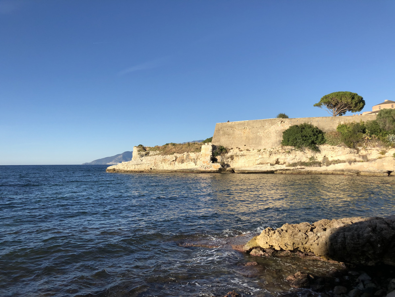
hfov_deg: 63.4
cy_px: 148
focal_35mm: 28
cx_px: 198
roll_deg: +1.3
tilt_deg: +3.1
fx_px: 320
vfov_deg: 49.7
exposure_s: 1/2000
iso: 20
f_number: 1.8
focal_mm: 4
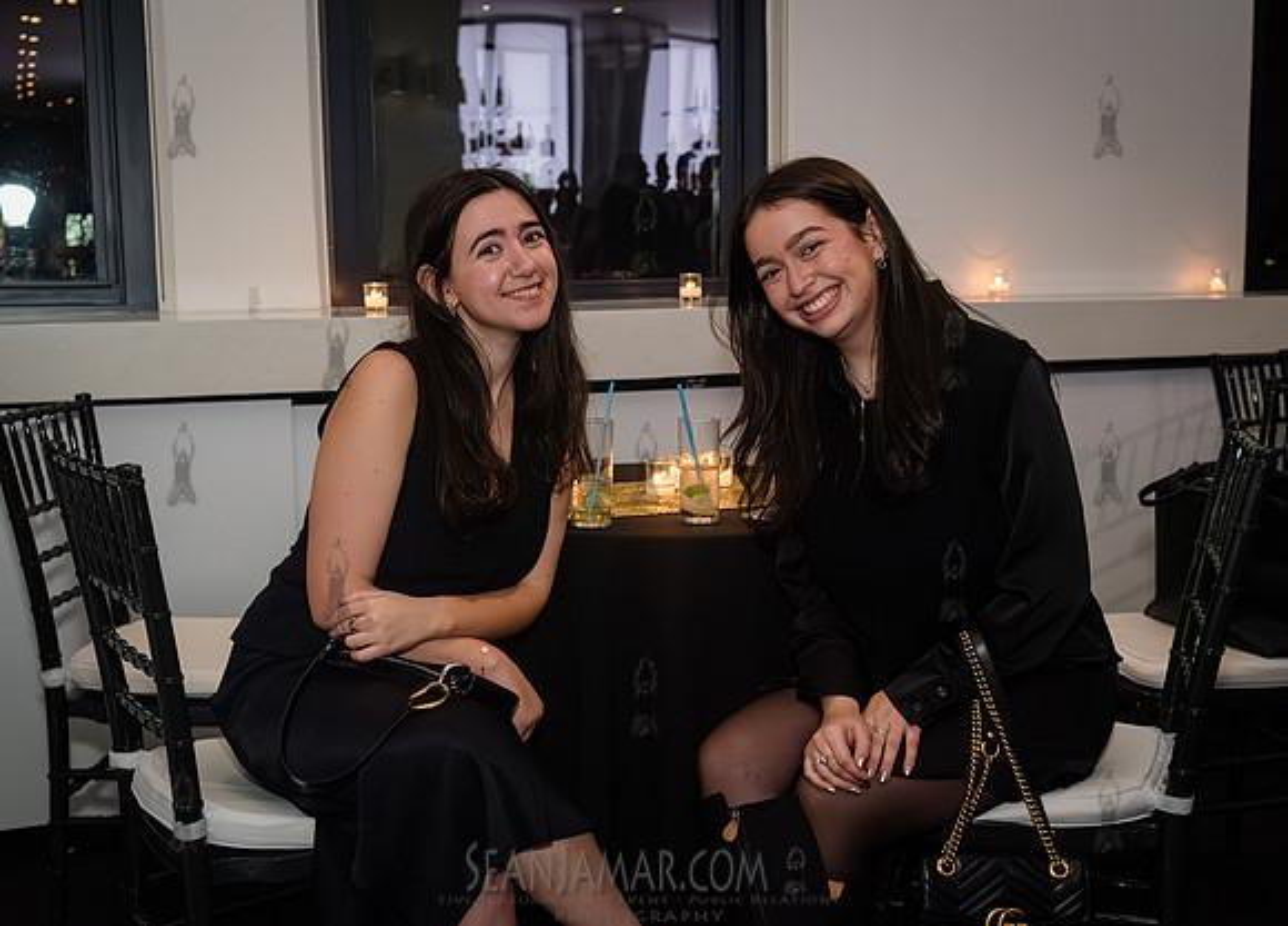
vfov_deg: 35.0
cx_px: 631
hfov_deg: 47.4
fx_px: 1467
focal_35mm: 40
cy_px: 454
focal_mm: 35
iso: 8000
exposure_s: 1/400
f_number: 5
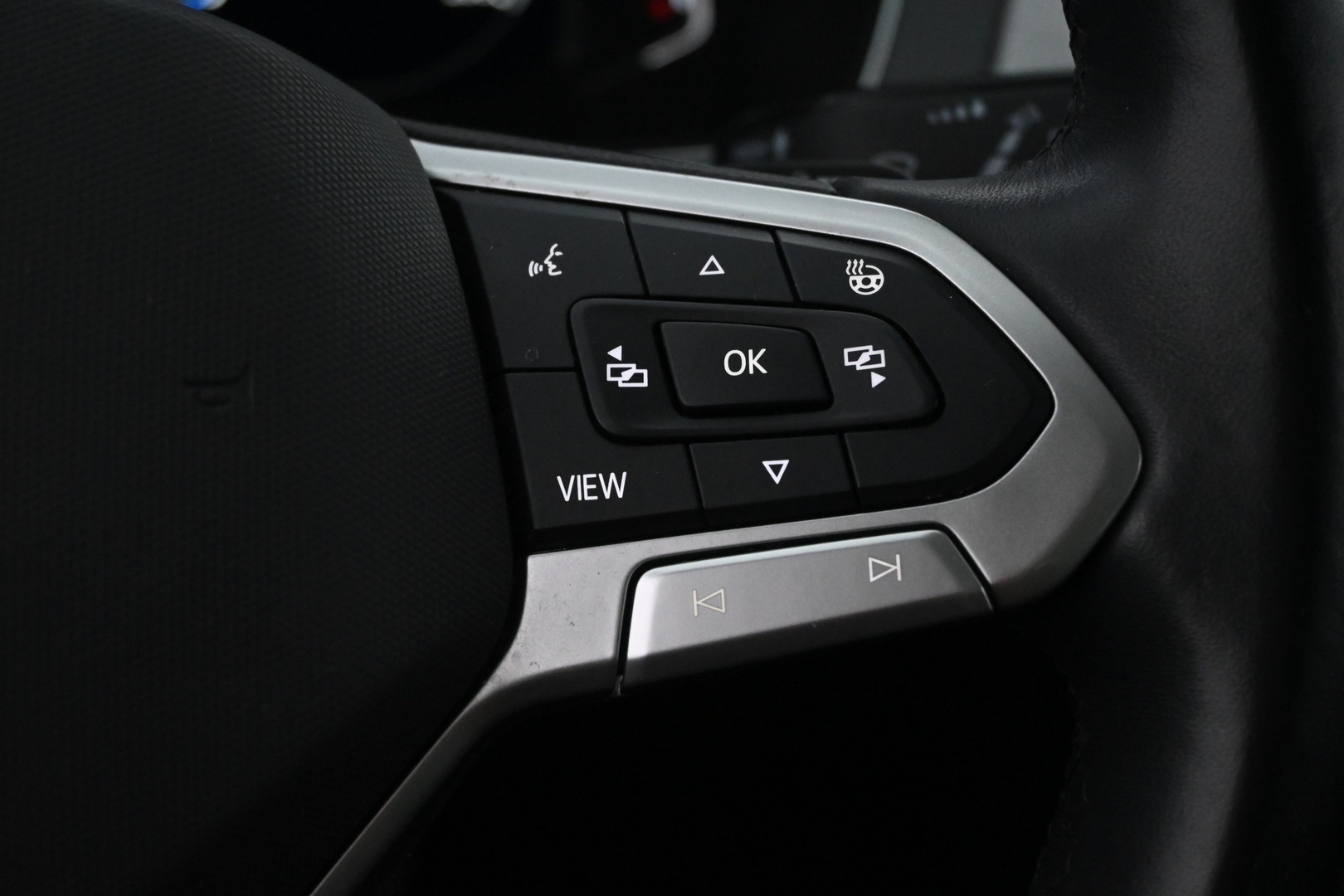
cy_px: 448
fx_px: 2072
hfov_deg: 35.9
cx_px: 672
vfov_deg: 24.4
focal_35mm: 56
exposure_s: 1/60
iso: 5000
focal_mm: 37
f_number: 5.3
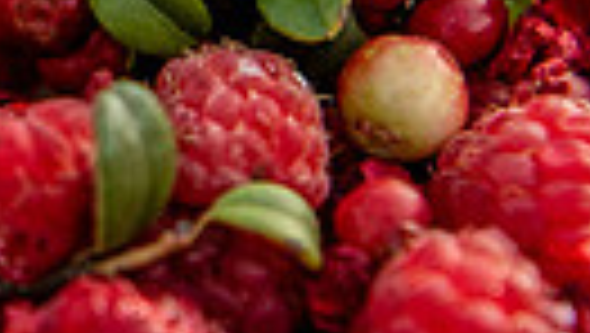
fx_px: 4119
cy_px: -151
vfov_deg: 4.6
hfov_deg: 8.1
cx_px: -158
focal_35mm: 263
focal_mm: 45
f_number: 2.8
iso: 320
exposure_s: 1/400
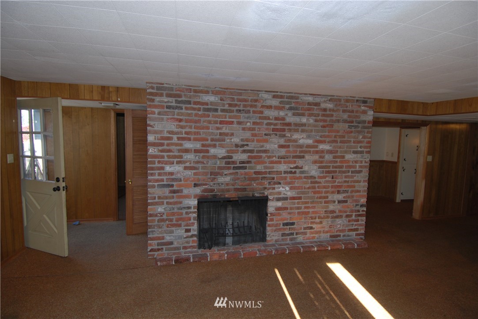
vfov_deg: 67.5
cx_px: 239
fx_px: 239
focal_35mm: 18
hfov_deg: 90.0
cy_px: 160
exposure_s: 1/60
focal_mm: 12
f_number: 4
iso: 200
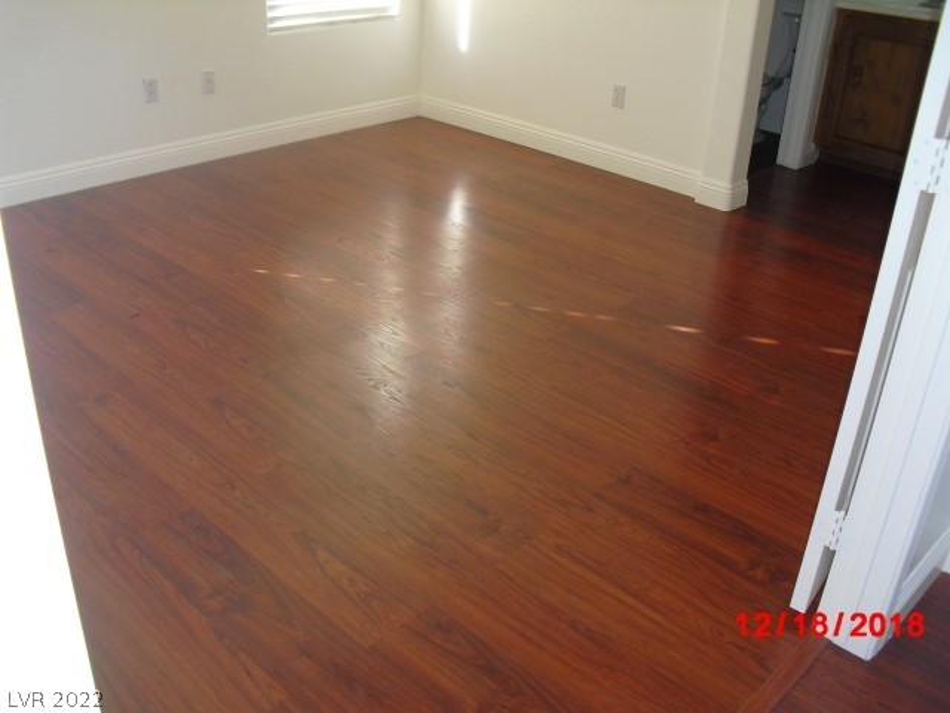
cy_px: 356
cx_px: 475
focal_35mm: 36
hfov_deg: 51.4
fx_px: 988
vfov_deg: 39.7
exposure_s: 1/60
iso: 200
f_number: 3.1
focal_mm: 6.3
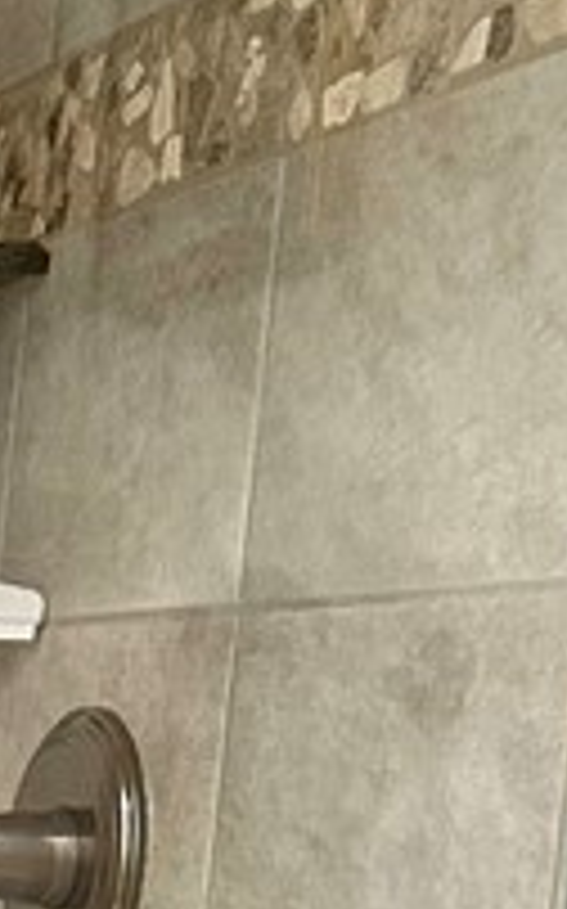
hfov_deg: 8.5
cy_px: 1174
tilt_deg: -7.2
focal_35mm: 129
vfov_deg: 15.4
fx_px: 3194
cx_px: -1112
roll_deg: -4.1
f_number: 1.78
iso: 400
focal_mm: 6.86
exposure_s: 1/60
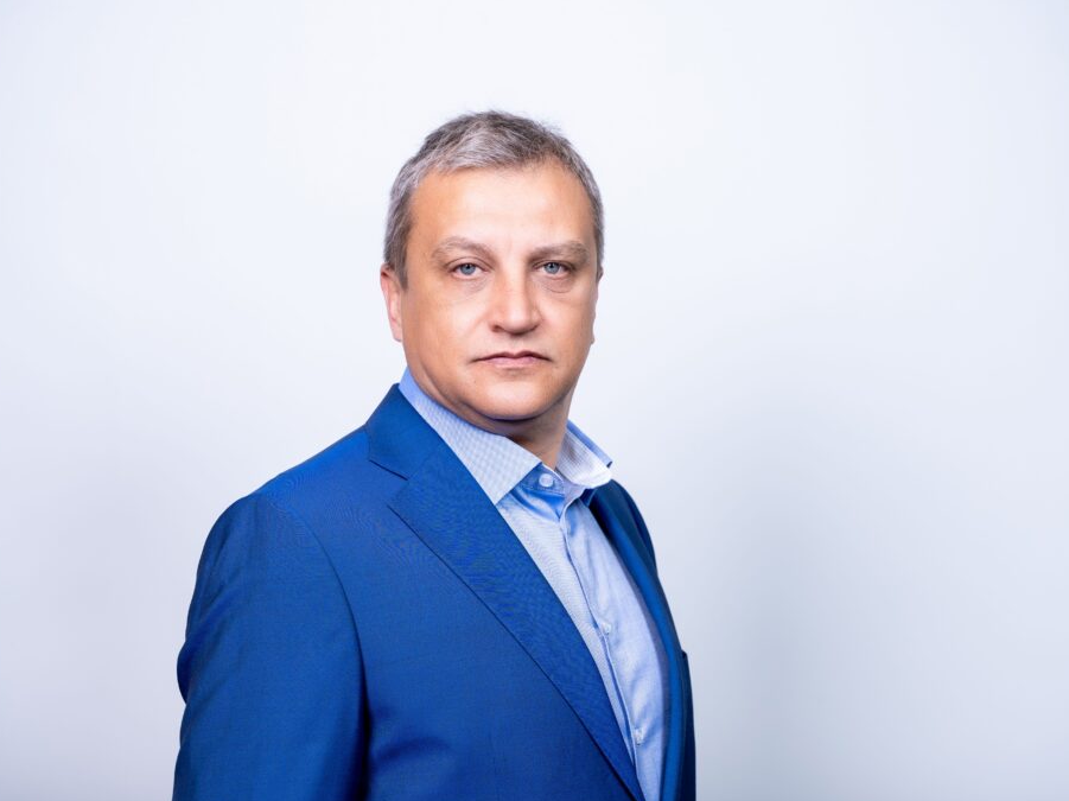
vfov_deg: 18.0
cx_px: 533
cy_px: 402
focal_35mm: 82
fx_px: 2531
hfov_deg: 23.8
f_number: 5.6
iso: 250
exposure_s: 1/125
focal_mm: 75
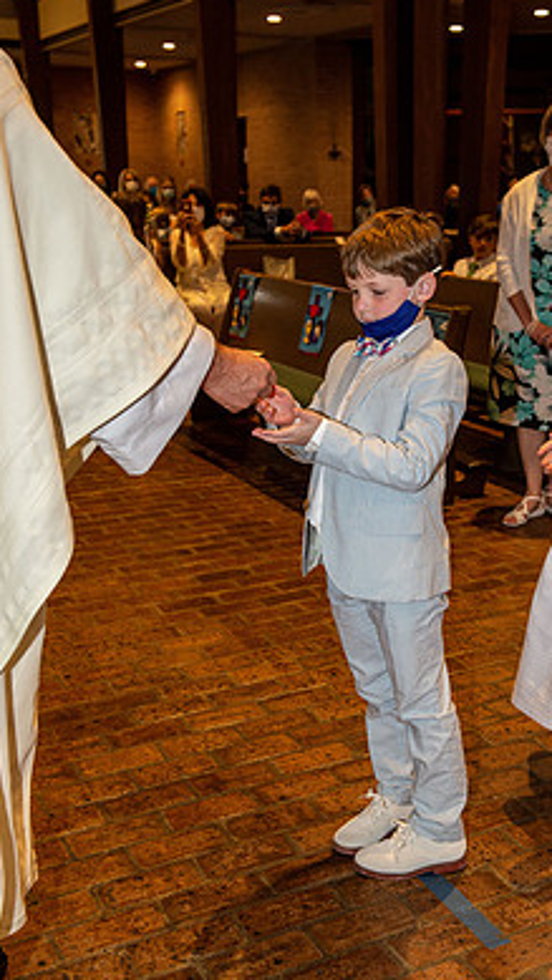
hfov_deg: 25.8
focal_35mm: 46
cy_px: 469
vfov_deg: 44.6
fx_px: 1196
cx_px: 369
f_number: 5
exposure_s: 1/125
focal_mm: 38
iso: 1600
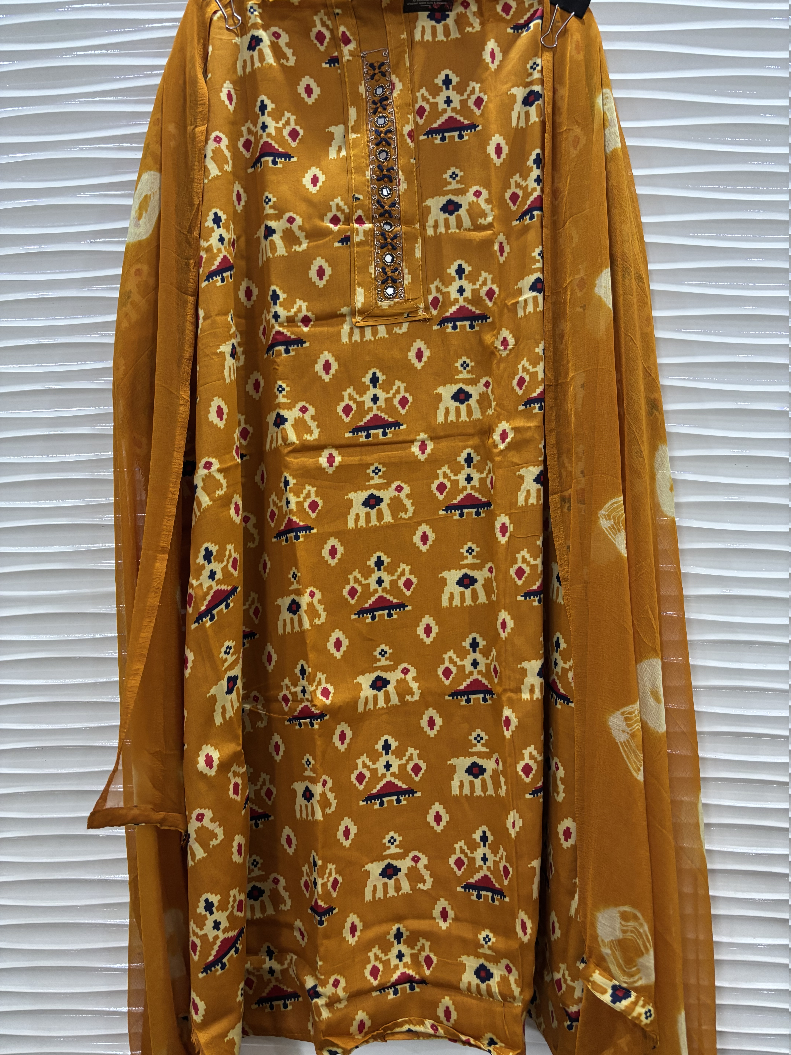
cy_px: 528
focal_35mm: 26
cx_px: 396
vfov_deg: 67.3
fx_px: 792
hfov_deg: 53.1
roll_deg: -1.8
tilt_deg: -2.1
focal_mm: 5.96
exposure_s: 1/50
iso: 400
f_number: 1.6
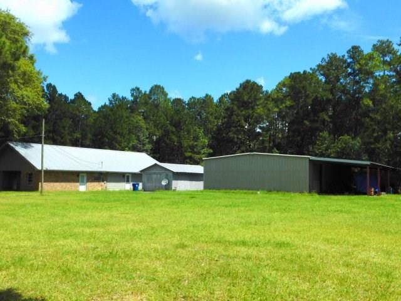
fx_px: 417
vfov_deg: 39.7
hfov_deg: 51.4
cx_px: 200
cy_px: 150
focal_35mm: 36
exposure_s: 1/1250
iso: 125
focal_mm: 6.3
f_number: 3.5
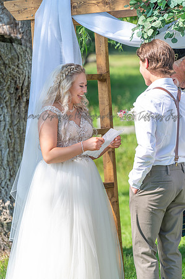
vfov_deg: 10.3
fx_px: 1545
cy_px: 140
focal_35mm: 200
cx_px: 92
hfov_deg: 6.9
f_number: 5.6
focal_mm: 200
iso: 200
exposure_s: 1/500
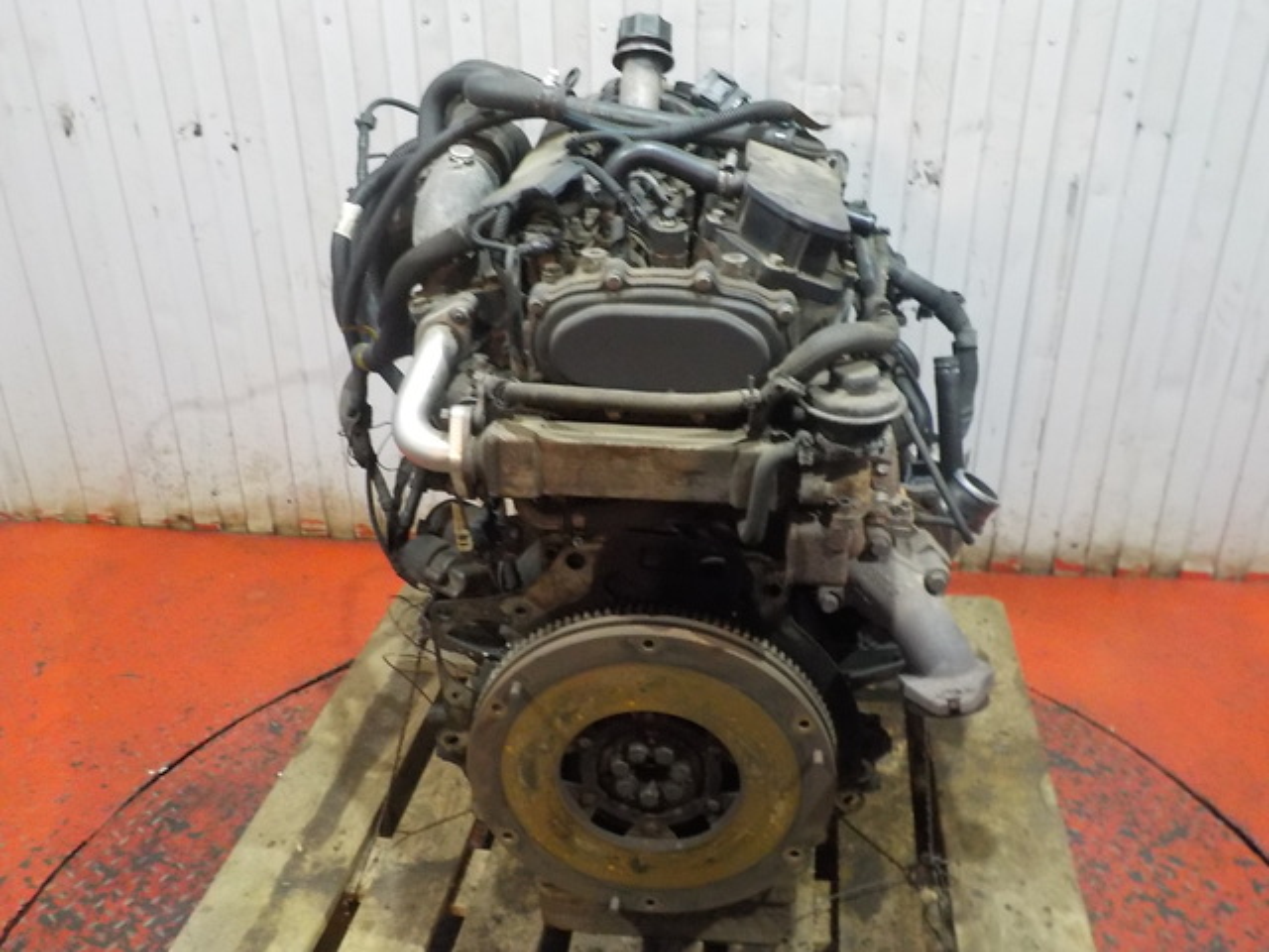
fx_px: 1100
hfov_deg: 60.0
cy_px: 476
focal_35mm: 30
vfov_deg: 46.8
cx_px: 634
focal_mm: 4.1
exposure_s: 1/8
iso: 640
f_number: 3.3
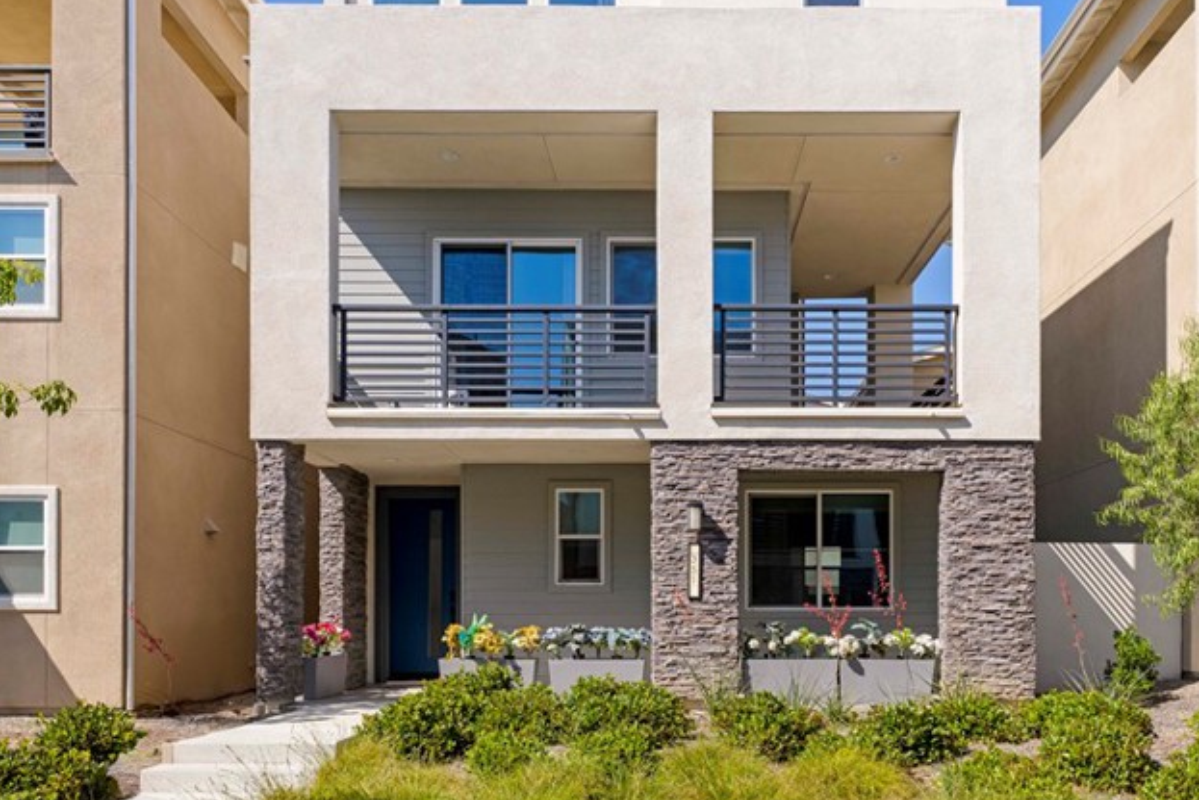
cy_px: 249
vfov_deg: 53.8
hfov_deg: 75.7
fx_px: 766
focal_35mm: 23
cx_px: 676
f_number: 8
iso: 125
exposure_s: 1/400
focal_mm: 14
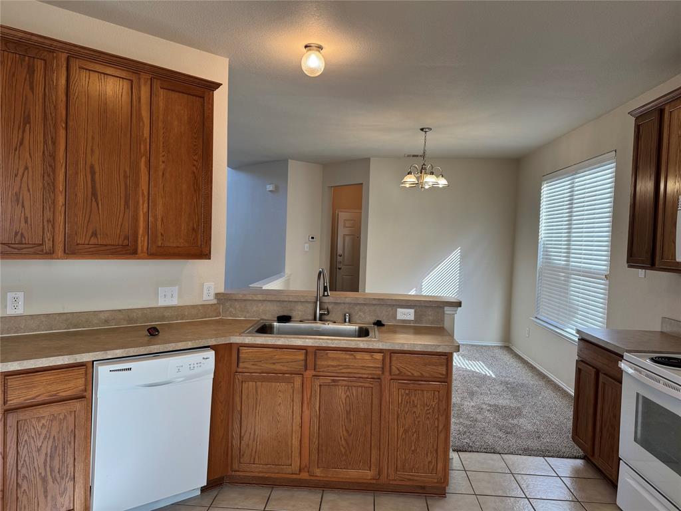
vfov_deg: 56.8
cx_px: 340
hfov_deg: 71.6
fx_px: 472
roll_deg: -1.7
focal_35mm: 24
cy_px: 256
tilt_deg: -2.5
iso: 100
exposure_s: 1/159
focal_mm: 6.76
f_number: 1.78
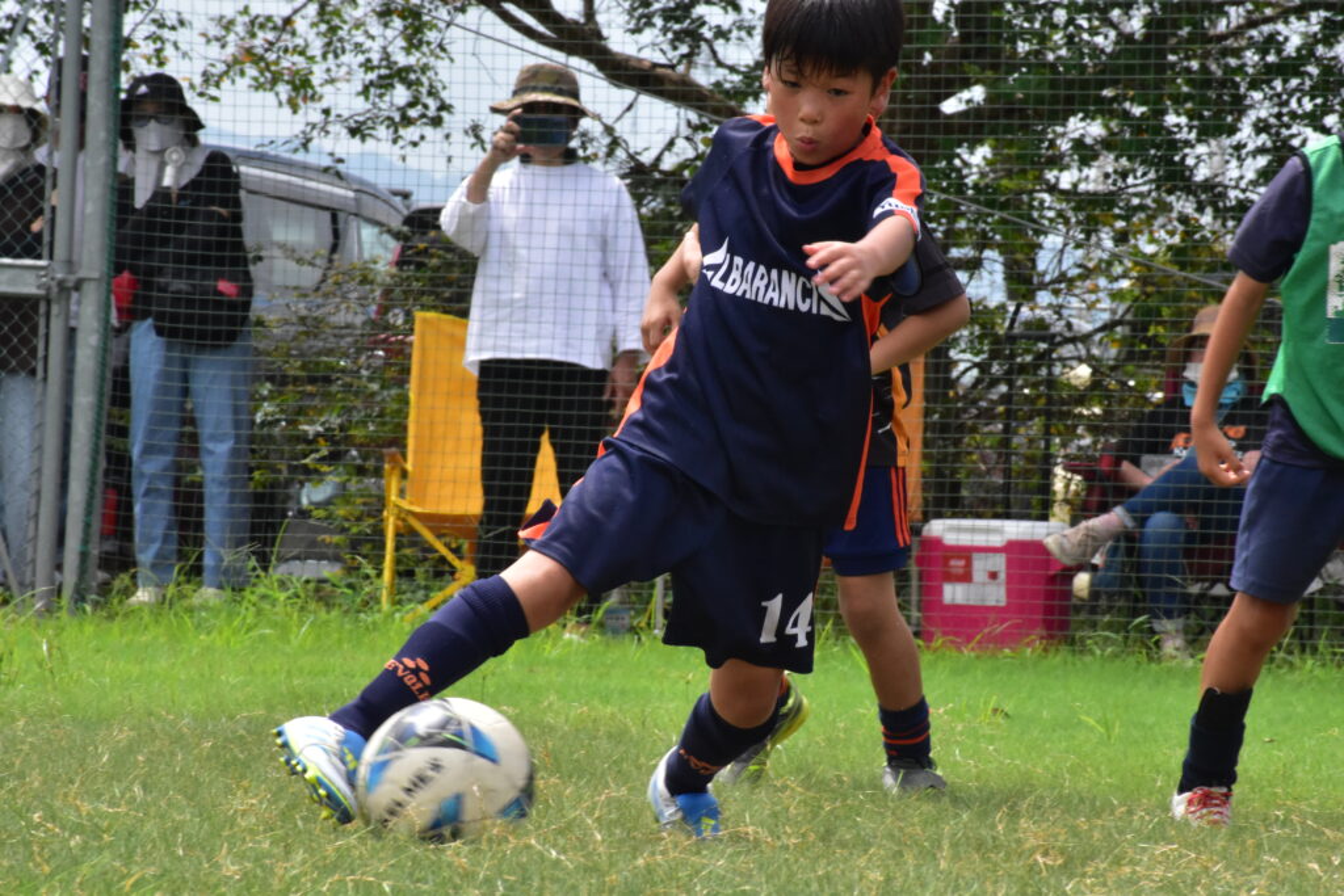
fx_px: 11761
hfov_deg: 6.5
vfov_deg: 4.4
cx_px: 672
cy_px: 448
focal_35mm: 315
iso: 1600
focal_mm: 210
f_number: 22
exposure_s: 1/500
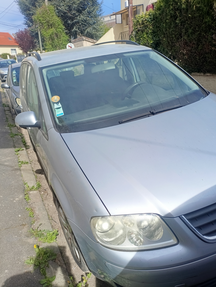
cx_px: 108
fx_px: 208
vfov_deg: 69.4
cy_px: 144
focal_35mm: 25
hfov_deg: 54.9
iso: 50
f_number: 1.7
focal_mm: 4.71
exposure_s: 1/559
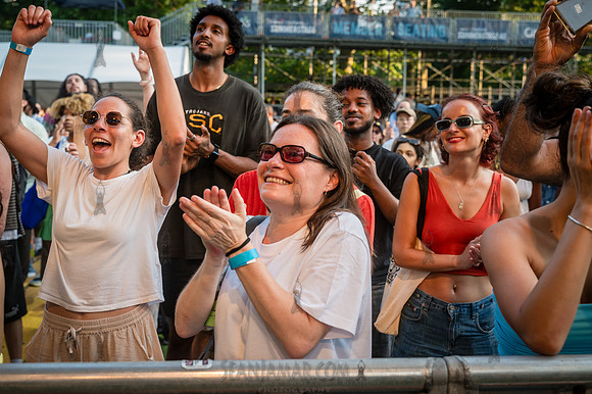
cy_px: 198
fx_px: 709
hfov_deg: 45.3
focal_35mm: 43
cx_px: 309
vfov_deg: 31.0
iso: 1000
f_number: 4.5
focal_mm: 40
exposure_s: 1/500
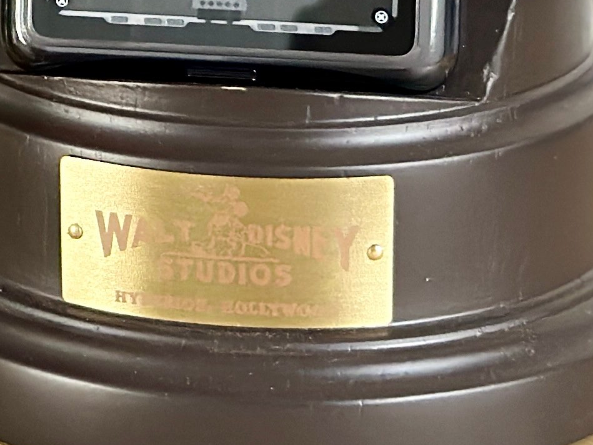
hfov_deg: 9.6
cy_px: -383
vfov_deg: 7.1
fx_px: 3495
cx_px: -25
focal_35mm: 204
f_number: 1.78
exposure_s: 1/60
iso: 250
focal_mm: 6.86
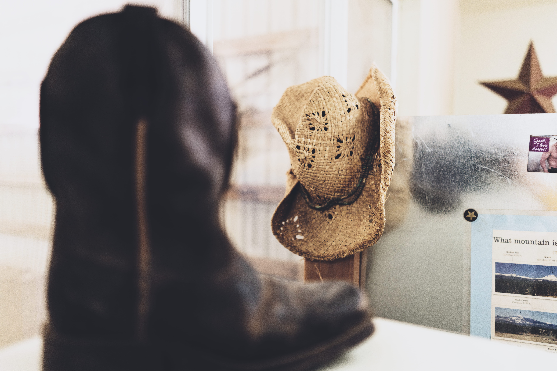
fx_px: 433
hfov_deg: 65.5
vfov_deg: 46.4
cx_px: 278
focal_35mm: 28
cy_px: 186
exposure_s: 1/60
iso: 640
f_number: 2
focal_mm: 28
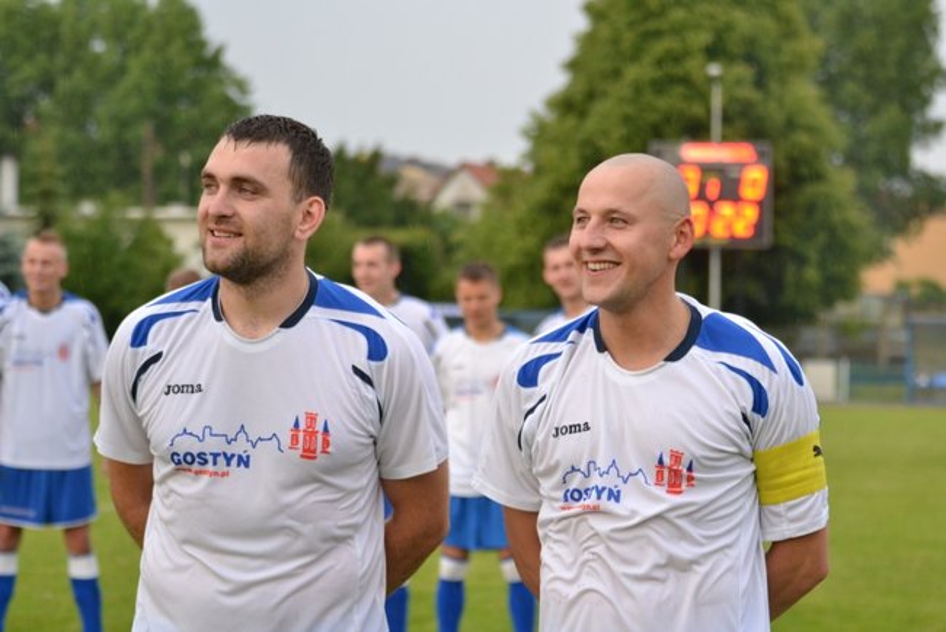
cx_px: 473
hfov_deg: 17.1
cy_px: 316
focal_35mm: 120
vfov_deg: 11.4
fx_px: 3155
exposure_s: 1/250
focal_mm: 80
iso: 800
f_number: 4
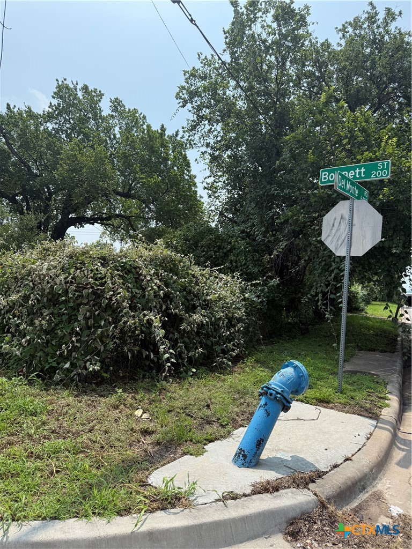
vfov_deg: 71.6
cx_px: 206
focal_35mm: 24
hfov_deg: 56.8
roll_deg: -0.4
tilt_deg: +5.7
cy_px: 274
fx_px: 381
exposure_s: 1/5319
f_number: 1.78
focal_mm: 6.76
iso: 100
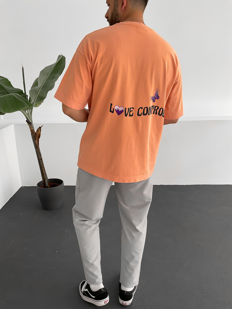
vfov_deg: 61.7
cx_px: 116
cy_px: 154
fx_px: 259
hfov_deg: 48.2
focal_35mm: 29
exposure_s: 1/120
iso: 50
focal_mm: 3
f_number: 1.8
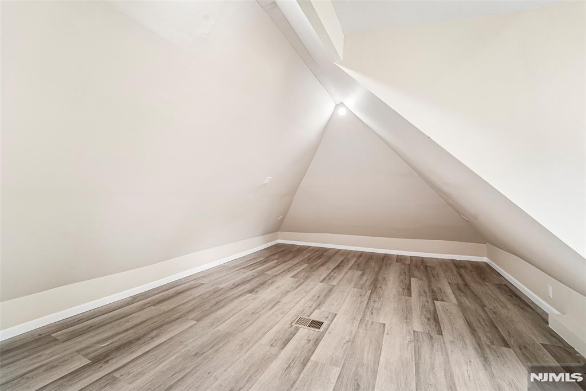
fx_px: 228
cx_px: 293
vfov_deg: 81.2
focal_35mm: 14
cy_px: 196
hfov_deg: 104.3
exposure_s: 1/8
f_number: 8
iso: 400
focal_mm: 14
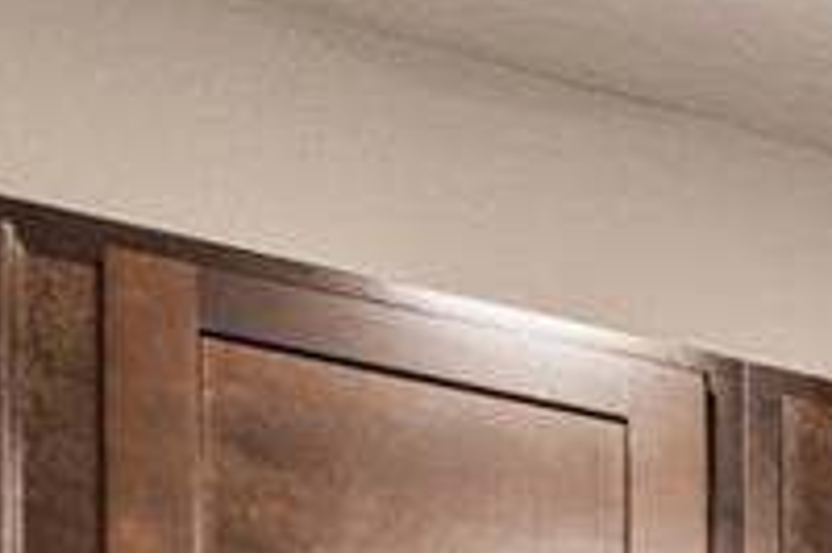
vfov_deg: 9.0
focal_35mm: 120
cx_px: 3091
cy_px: 1713
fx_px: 2771
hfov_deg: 8.9
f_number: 7.1
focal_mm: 10
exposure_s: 1/1.25
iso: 100
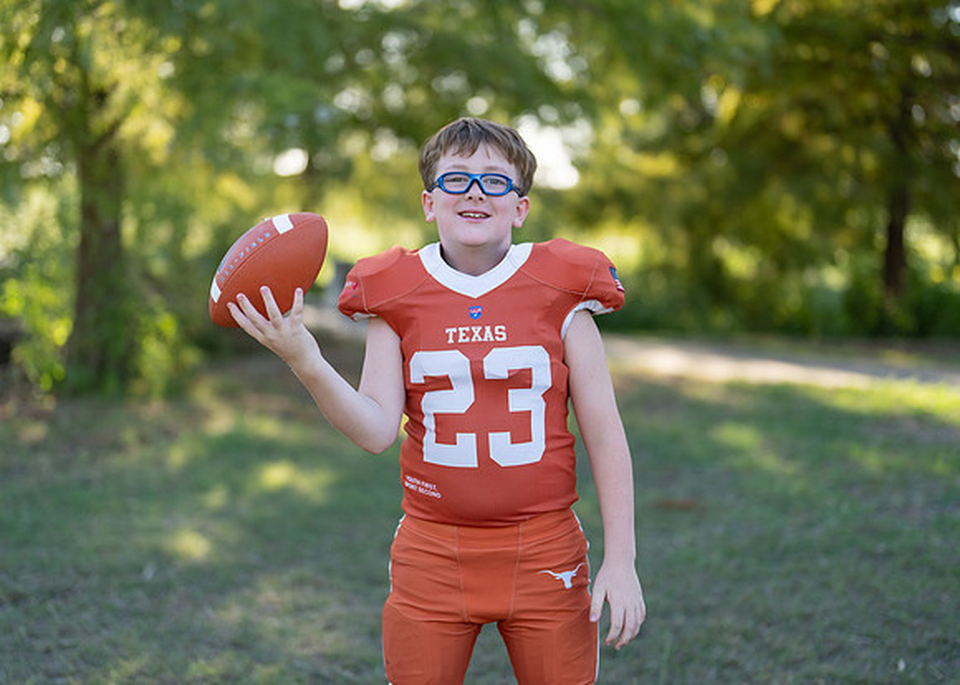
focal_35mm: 52
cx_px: 480
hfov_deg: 37.2
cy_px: 342
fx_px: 1428
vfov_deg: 27.0
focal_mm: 50
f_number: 1.2
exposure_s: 1/1250
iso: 100
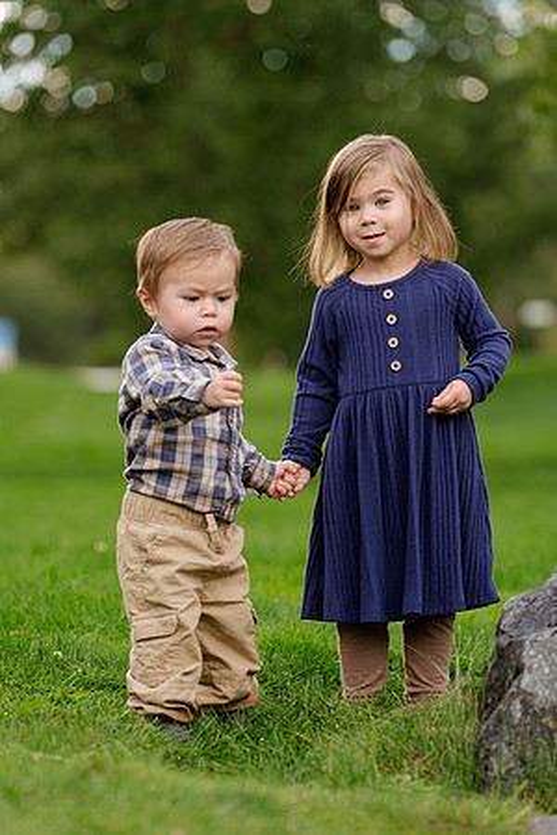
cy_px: 418
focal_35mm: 200
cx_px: 278
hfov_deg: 6.9
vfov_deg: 10.3
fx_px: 4641
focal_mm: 200
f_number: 4.5
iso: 200
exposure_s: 1/200
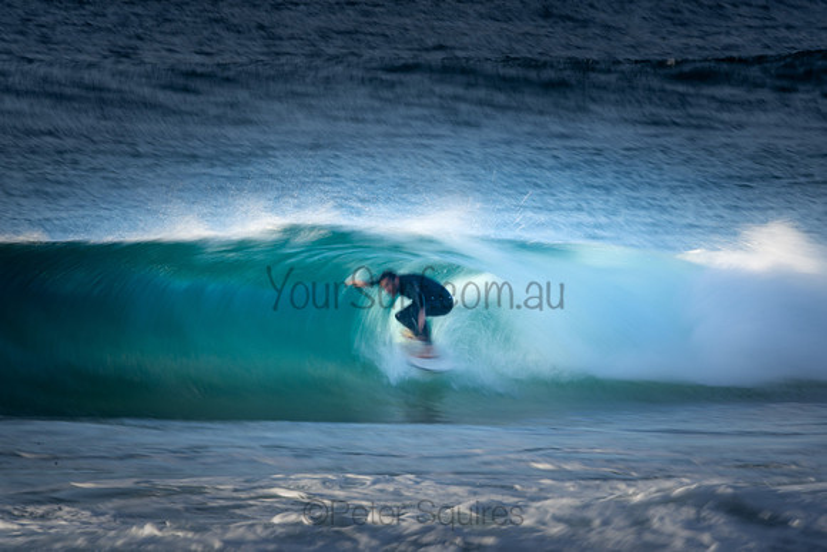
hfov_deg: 2.6
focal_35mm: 795
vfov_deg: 1.7
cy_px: 283
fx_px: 18257
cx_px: 435
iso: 125
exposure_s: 1/13
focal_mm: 500
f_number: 29
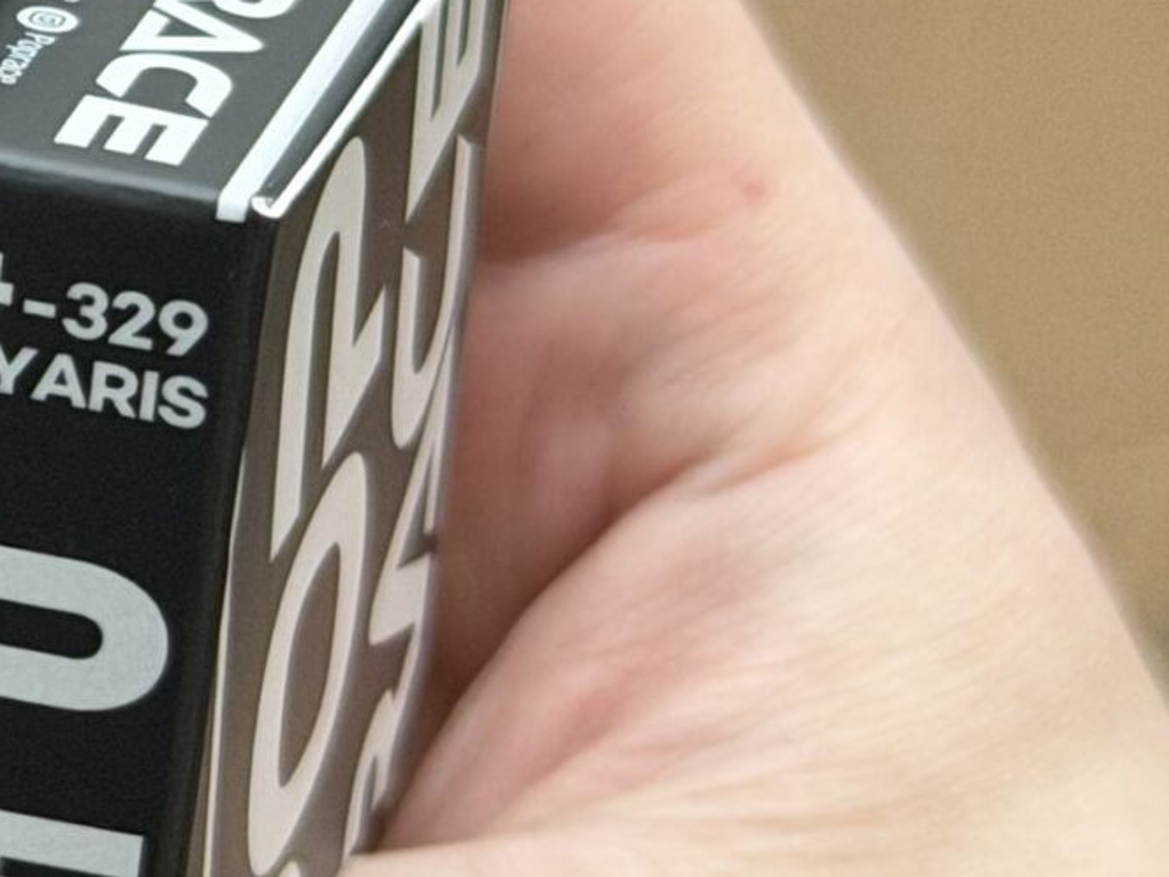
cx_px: -1030
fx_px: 6248
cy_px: 343
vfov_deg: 8.0
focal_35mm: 185
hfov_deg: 10.0
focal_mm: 6.76
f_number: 1.78
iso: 320
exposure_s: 1/40
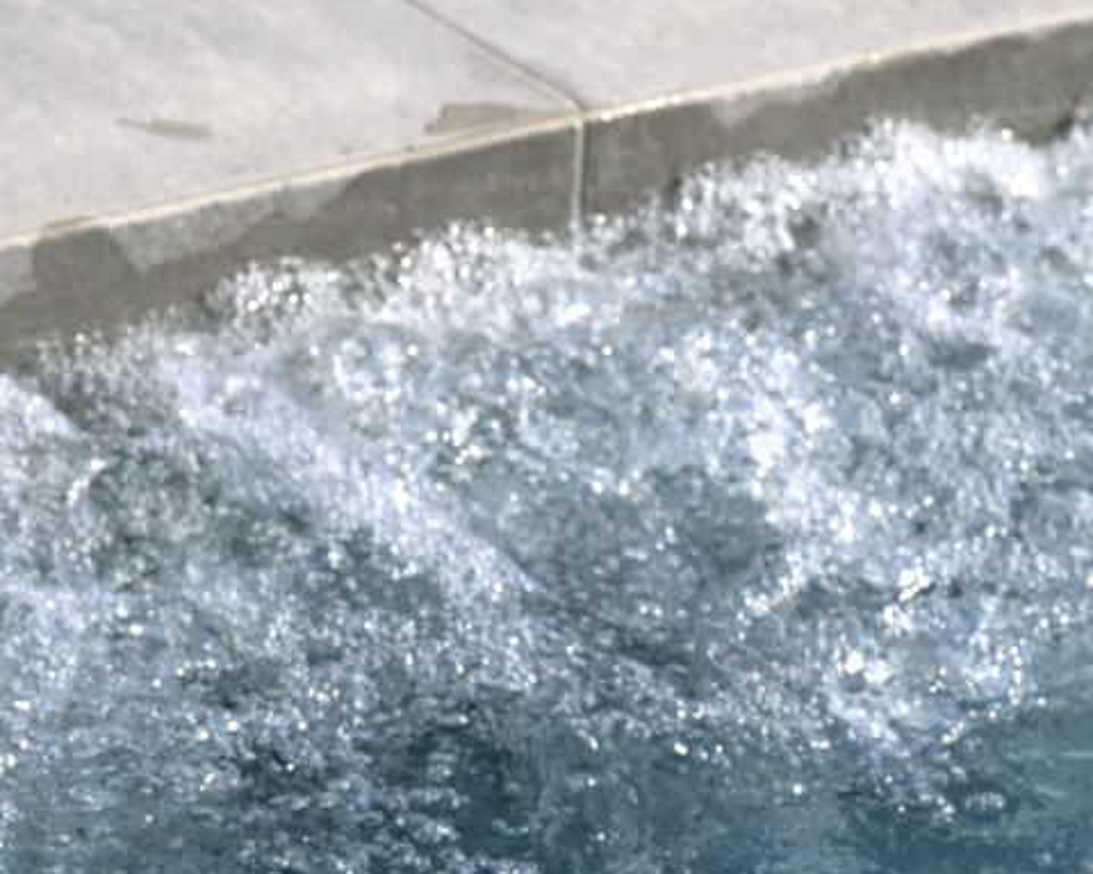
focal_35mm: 187
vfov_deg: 8.2
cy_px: 874
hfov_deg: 10.3
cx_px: 296
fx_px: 6049
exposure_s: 1/640
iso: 100
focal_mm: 59
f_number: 6.3
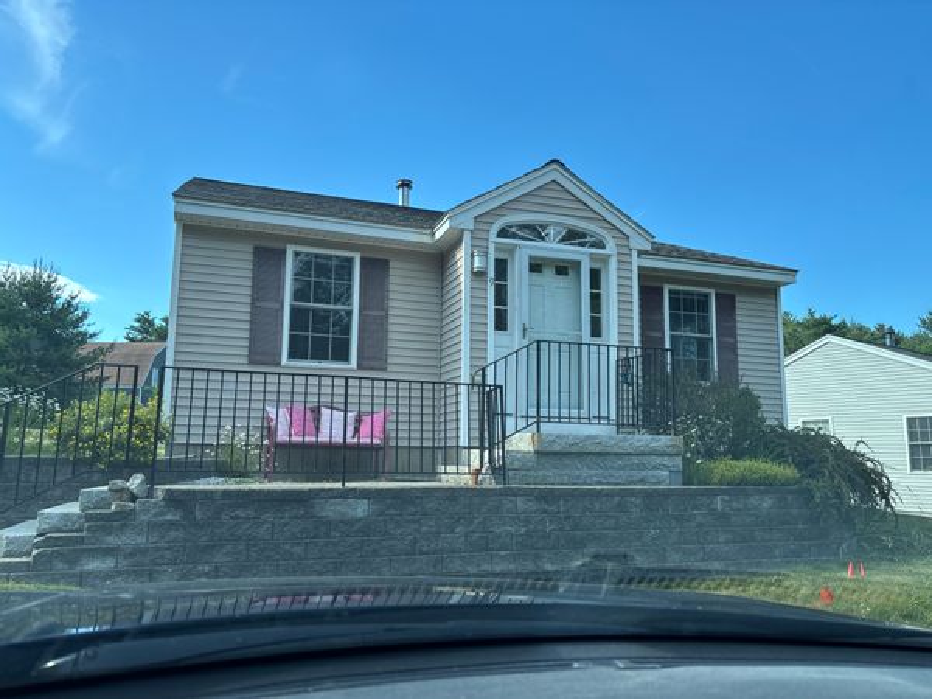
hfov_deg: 67.3
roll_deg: -1.3
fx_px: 700
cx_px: 466
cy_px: 350
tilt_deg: +8.0
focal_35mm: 26
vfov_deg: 53.1
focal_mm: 5.96
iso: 50
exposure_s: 1/1007
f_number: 1.6
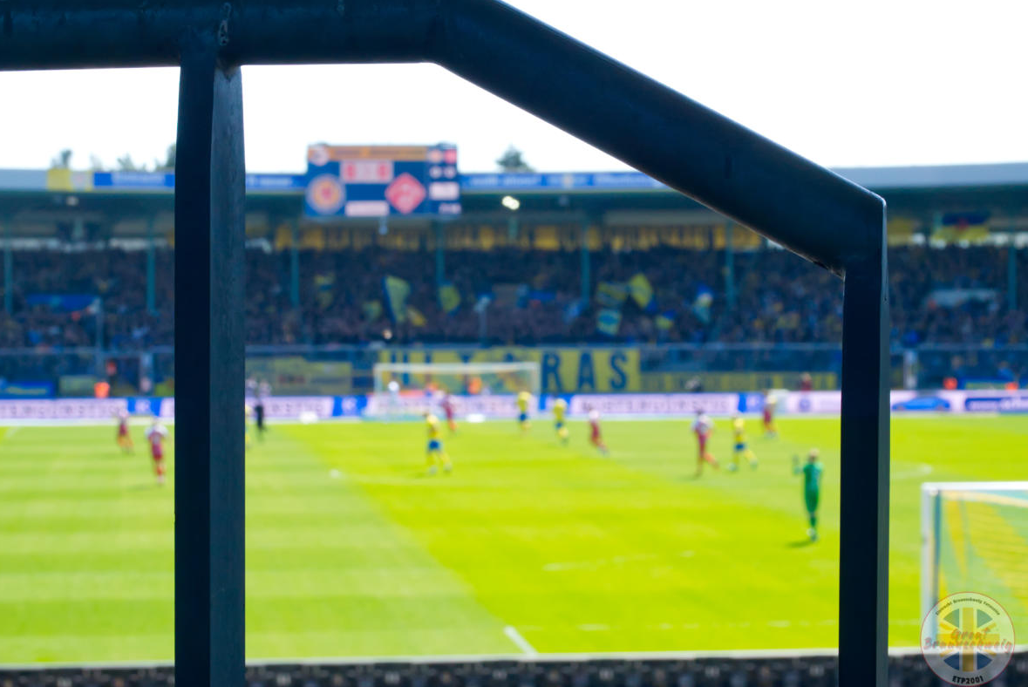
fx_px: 3229
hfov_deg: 18.1
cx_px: 513
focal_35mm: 113
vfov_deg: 12.1
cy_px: 347
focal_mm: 40.7
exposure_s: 1/1000
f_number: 7.1
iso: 800
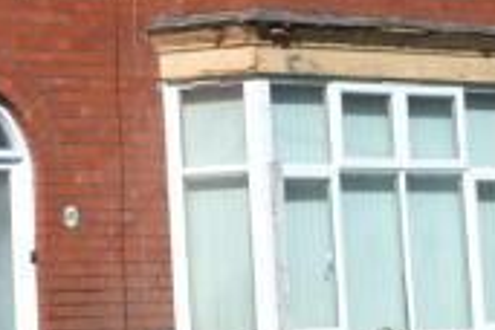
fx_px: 2970
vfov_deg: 6.2
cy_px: -375
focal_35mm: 216
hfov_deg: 9.1
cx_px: -405
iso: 100
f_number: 8
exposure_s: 1/250
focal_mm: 24
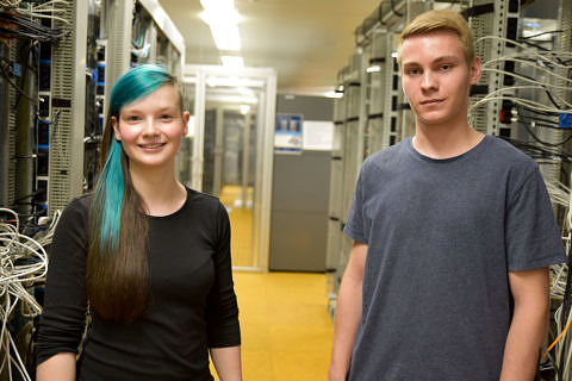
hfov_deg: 54.4
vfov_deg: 37.9
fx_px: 556
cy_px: 190
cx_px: 286
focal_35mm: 35
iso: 900
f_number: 2.8
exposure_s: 1/60
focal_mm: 35
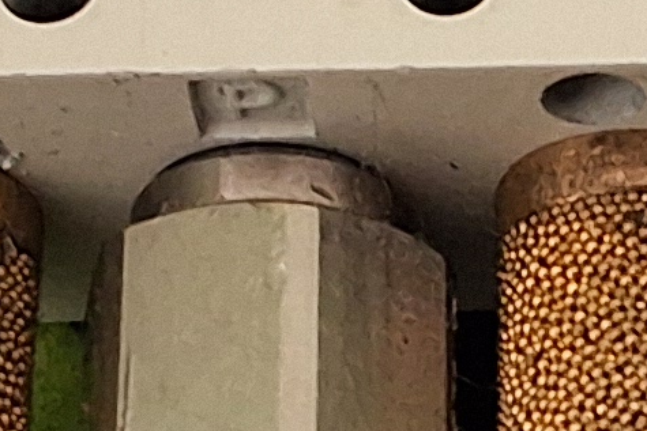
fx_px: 3595
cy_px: 324
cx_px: 859
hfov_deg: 10.1
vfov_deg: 6.9
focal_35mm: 200
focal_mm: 2.91
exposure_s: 1/24
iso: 320
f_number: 1.9
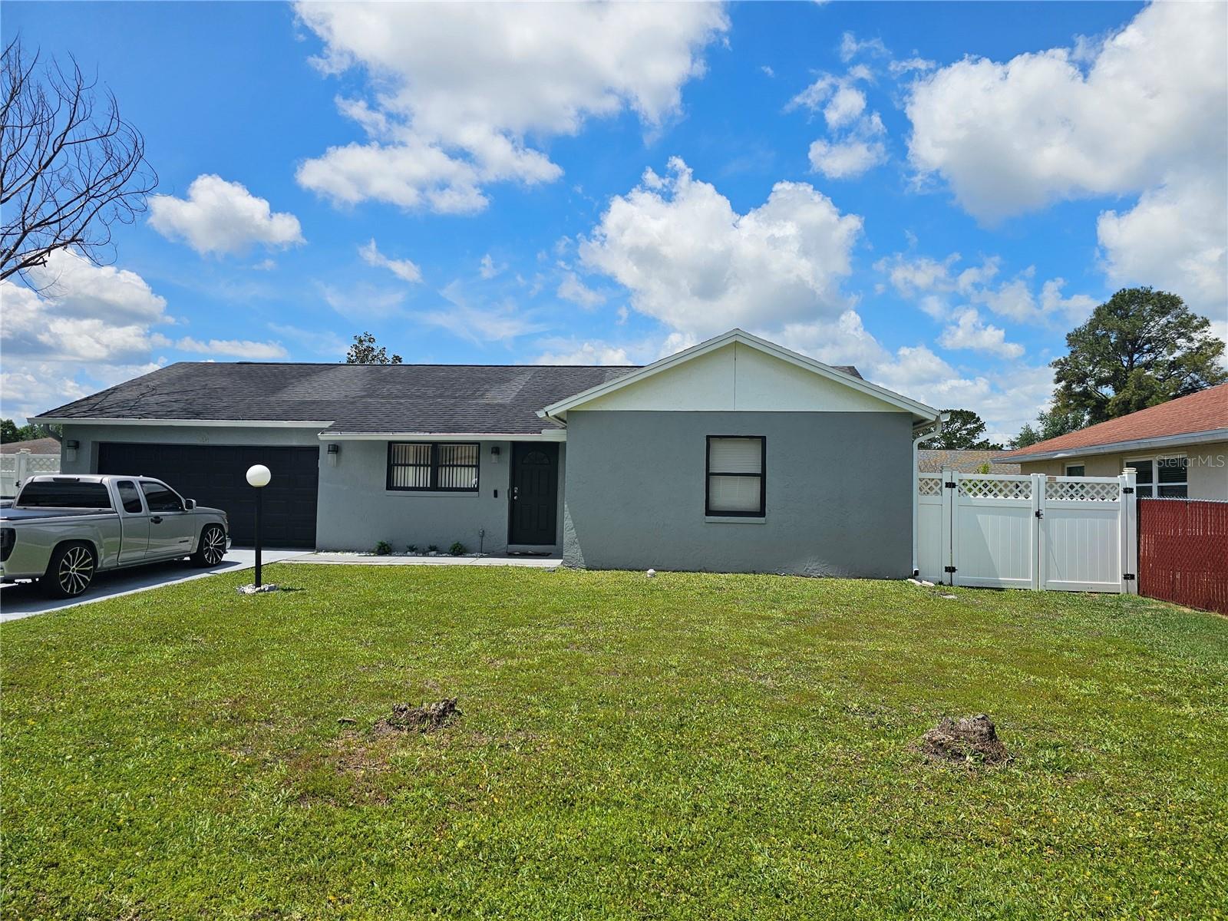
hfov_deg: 73.9
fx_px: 816
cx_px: 614
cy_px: 460
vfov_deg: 58.9
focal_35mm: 23
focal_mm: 6.3
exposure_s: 1/1761
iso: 12
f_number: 1.7
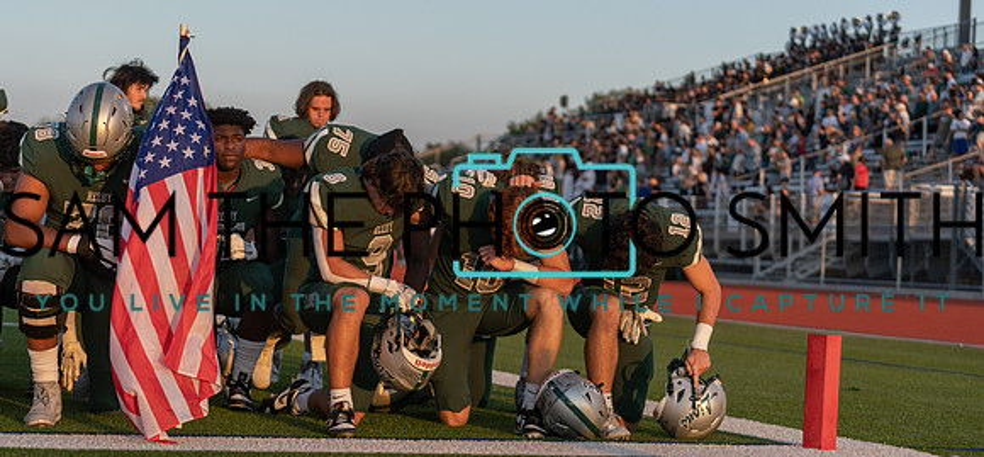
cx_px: 457
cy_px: 252
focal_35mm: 82
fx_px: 2051
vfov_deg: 12.7
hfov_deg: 27.0
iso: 320
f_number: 2.8
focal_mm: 70
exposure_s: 1/1600
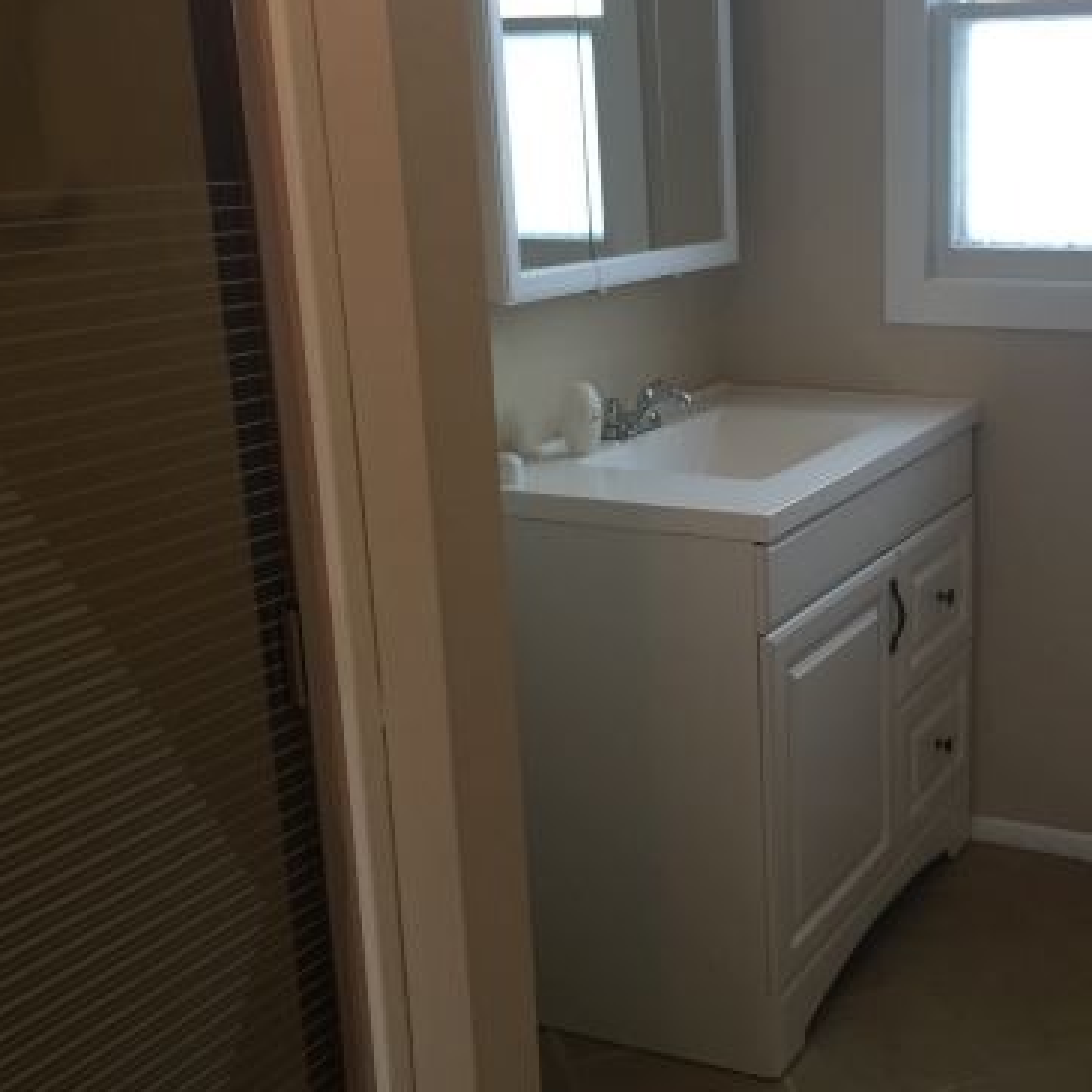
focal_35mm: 45
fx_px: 1606
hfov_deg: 36.3
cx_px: 877
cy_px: 565
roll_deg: -0.1
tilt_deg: -14.5
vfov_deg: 37.5
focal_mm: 4.15
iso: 64
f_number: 2.2
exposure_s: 1/30
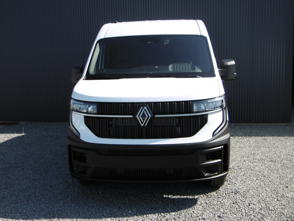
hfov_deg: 49.0
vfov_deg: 37.7
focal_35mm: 38
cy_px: 110
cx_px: 147
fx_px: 323
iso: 100
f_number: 3.7
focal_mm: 6.8
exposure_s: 1/640
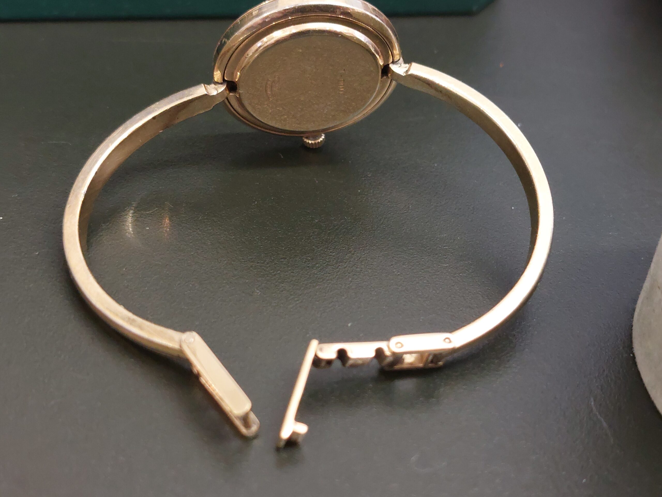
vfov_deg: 54.9
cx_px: 331
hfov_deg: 69.4
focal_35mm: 25
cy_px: 248
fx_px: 478
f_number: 1.8
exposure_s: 1/50
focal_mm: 5.23
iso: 500
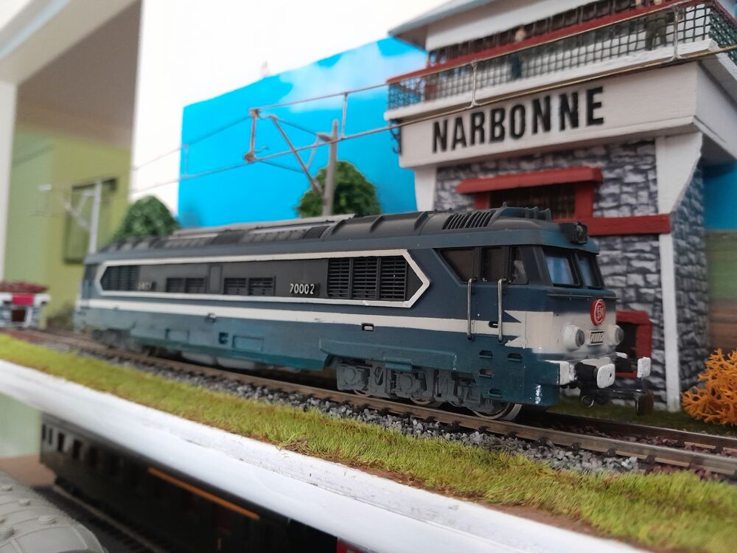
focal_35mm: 27
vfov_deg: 51.4
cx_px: 368
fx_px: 575
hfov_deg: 65.3
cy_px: 276
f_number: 1.8
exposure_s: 1/25
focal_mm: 4
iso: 640
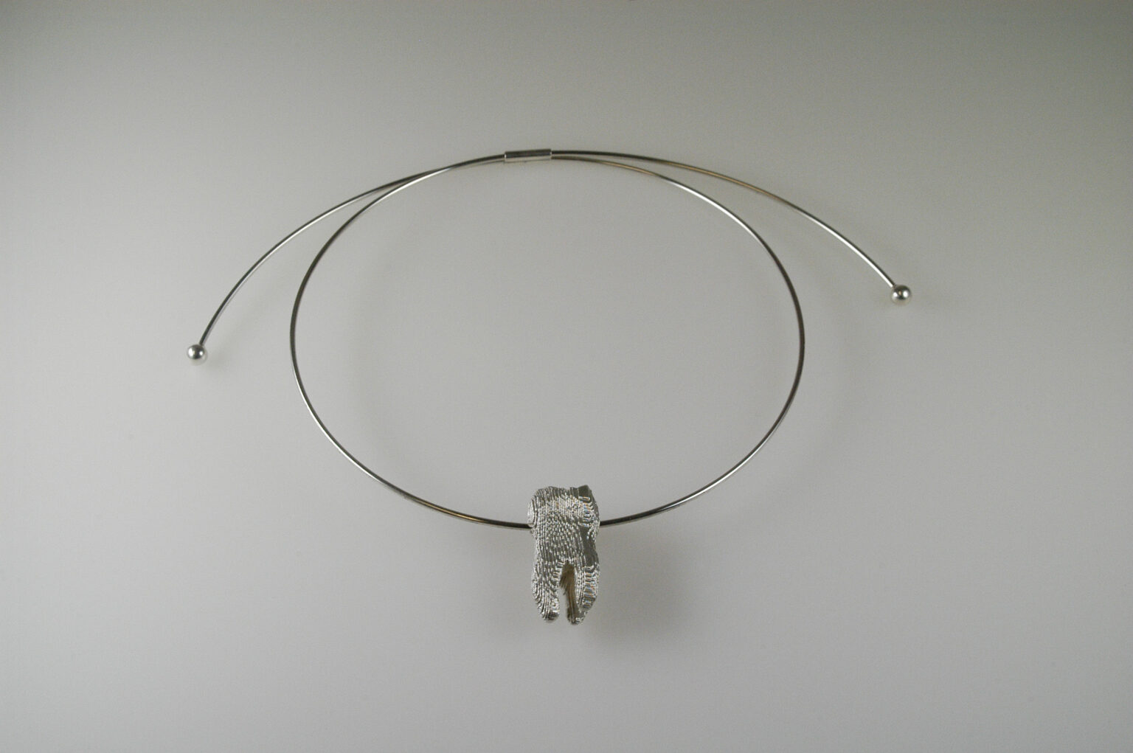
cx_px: 566
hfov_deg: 30.5
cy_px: 376
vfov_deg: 20.6
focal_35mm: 66
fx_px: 2075
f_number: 11
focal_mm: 44
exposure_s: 1/60
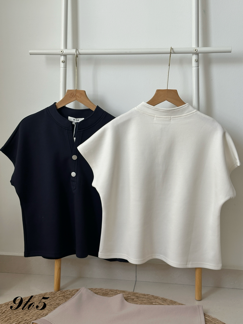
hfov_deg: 30.3
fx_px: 449
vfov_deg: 39.7
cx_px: 122
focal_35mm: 48
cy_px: 162
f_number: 1.78
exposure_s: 1/66
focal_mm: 6.86
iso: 80
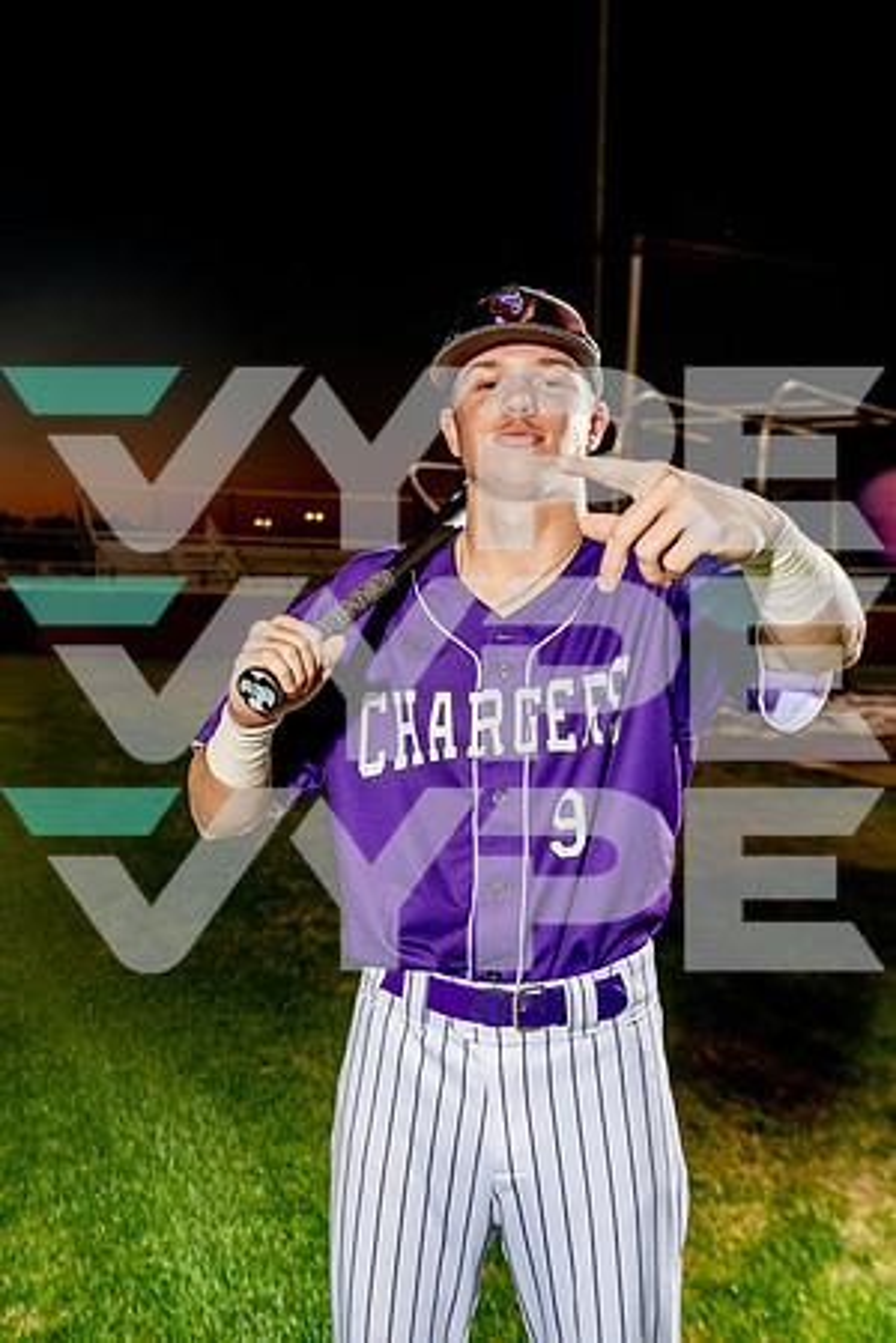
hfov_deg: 29.2
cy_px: 672
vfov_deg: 42.7
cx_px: 448
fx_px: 1717
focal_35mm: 46
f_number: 5.6
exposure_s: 1/250
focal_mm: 46
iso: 800
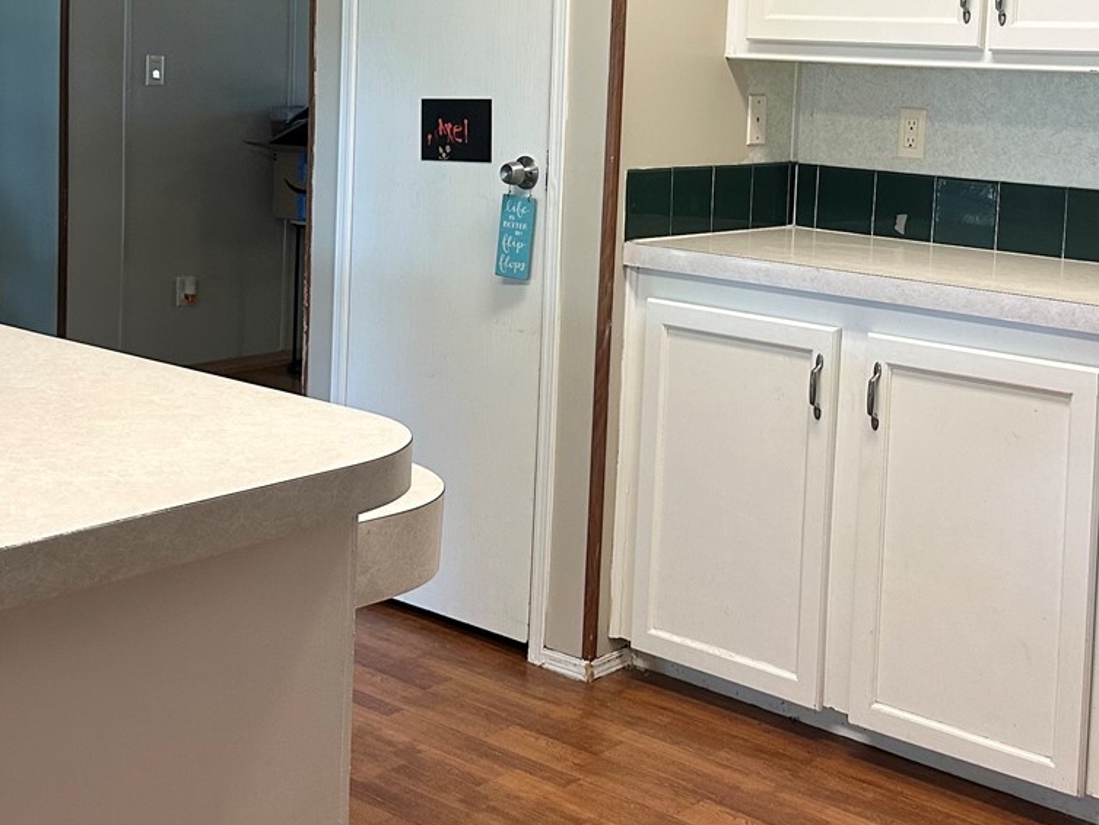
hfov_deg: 37.4
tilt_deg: -4.0
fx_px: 1619
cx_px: 617
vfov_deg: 27.9
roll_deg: -3.0
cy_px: 156
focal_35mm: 51
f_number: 1.78
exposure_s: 1/120
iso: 200
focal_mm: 6.86
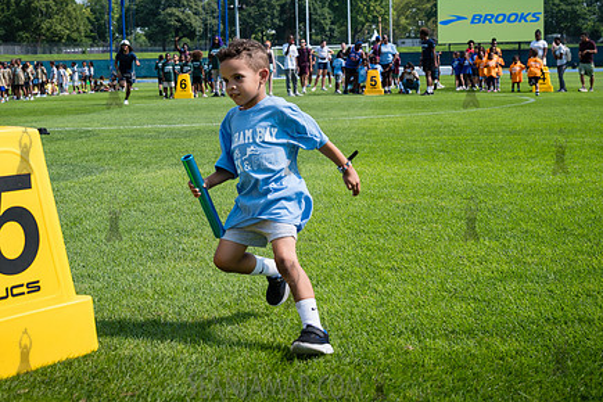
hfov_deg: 35.6
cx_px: 291
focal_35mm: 56
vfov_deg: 24.1
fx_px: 938
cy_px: 151
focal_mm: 42
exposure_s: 1/640
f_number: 5
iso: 100
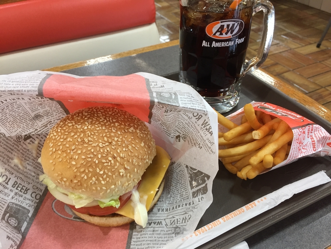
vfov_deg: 48.2
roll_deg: +1.9
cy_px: 124
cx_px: 166
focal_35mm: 29
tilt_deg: -37.7
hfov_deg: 61.7
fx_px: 277
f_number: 2.2
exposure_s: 1/30
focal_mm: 4.15
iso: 50
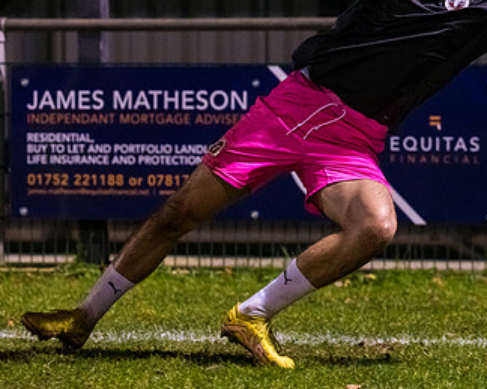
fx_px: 4568
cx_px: 198
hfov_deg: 6.1
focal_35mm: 317
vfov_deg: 4.9
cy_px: 144
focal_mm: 135
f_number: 2.8
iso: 2000
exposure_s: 1/640
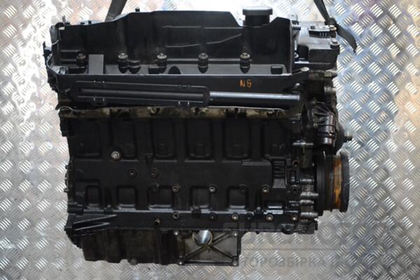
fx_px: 700
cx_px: 210
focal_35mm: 60
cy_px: 140
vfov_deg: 22.6
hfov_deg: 33.4
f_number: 5.3
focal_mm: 40
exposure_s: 1/25
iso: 3200
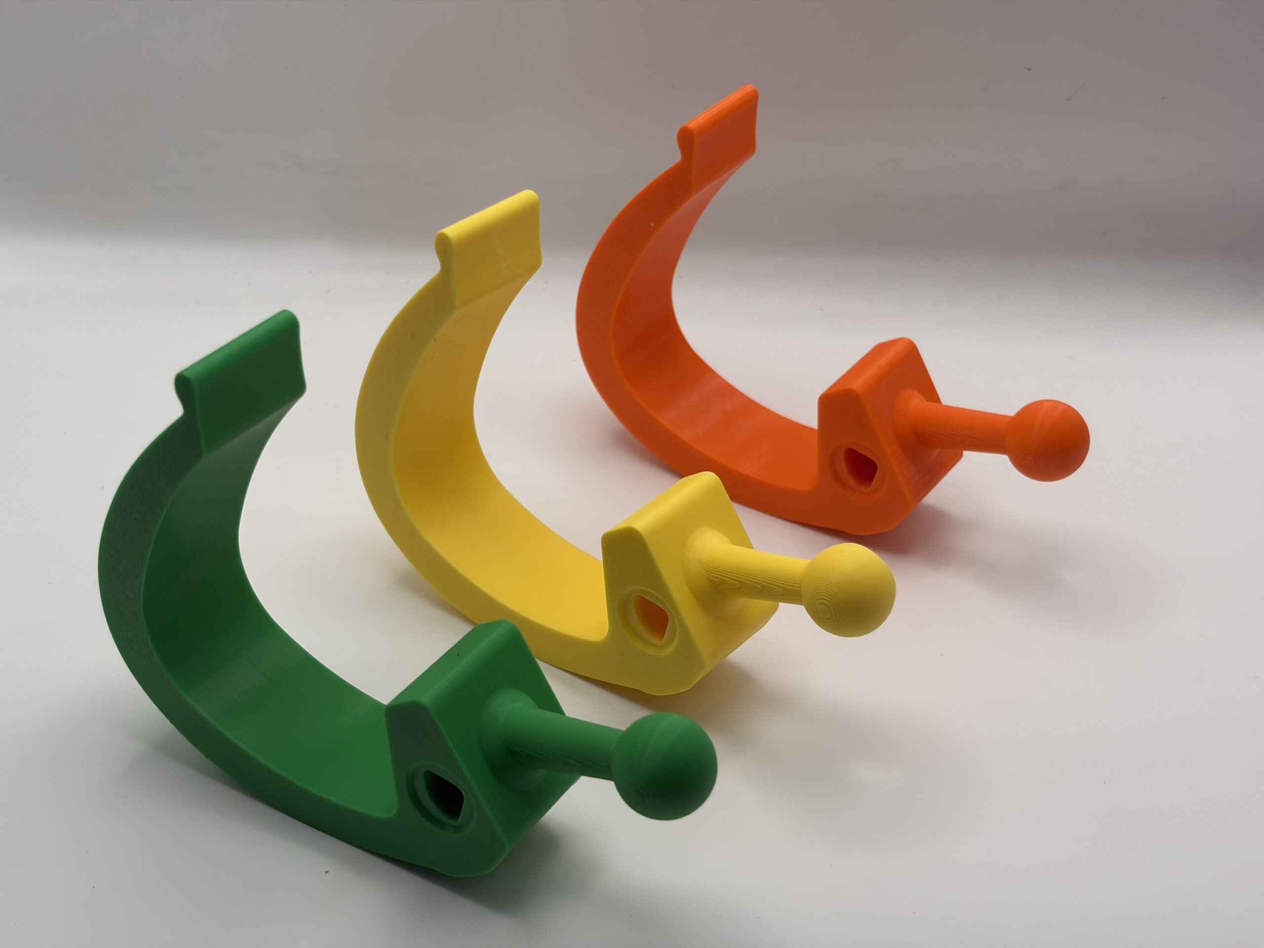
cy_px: 474
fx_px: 1899
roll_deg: -2.3
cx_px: 632
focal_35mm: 52
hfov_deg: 36.8
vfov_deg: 28.0
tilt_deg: -33.7
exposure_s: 1/240
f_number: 1.6
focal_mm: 5.96
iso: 32
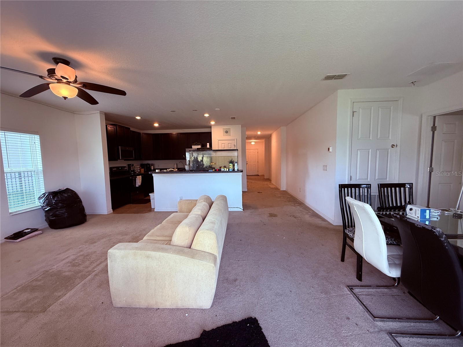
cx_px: 232
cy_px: 174
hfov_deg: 102.1
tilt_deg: -3.7
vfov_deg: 85.7
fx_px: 187
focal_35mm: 14
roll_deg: +1.9
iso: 250
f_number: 2.2
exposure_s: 1/120
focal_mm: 2.22
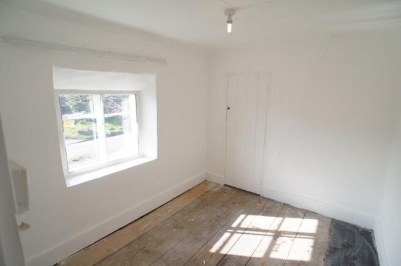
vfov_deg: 53.0
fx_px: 267
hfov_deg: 73.8
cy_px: 133
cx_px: 200
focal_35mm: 24
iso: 200
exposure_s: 1/160
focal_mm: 16
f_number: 4
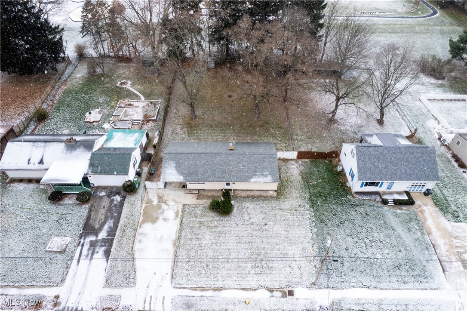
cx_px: 234
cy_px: 156
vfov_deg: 57.2
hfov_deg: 78.6
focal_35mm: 22
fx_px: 285
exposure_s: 1/400
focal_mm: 8.38
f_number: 2.8
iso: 130
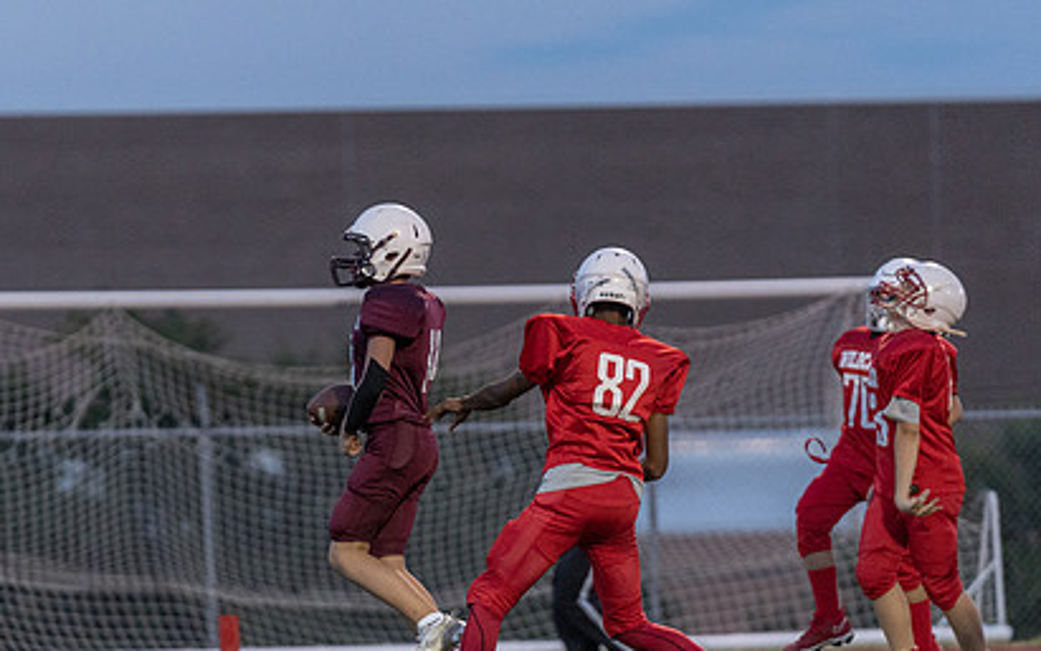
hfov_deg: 6.0
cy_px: 535
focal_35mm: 350
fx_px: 9931
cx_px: 351
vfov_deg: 3.8
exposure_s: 1/1250
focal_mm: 200
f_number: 2.8
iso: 3200
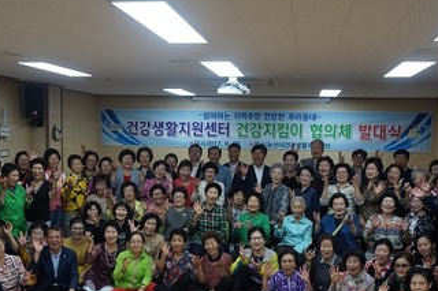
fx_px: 559
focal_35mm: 46
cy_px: 202
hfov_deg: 42.8
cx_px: 208
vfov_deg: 28.9
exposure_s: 1/160
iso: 640
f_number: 4
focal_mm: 20
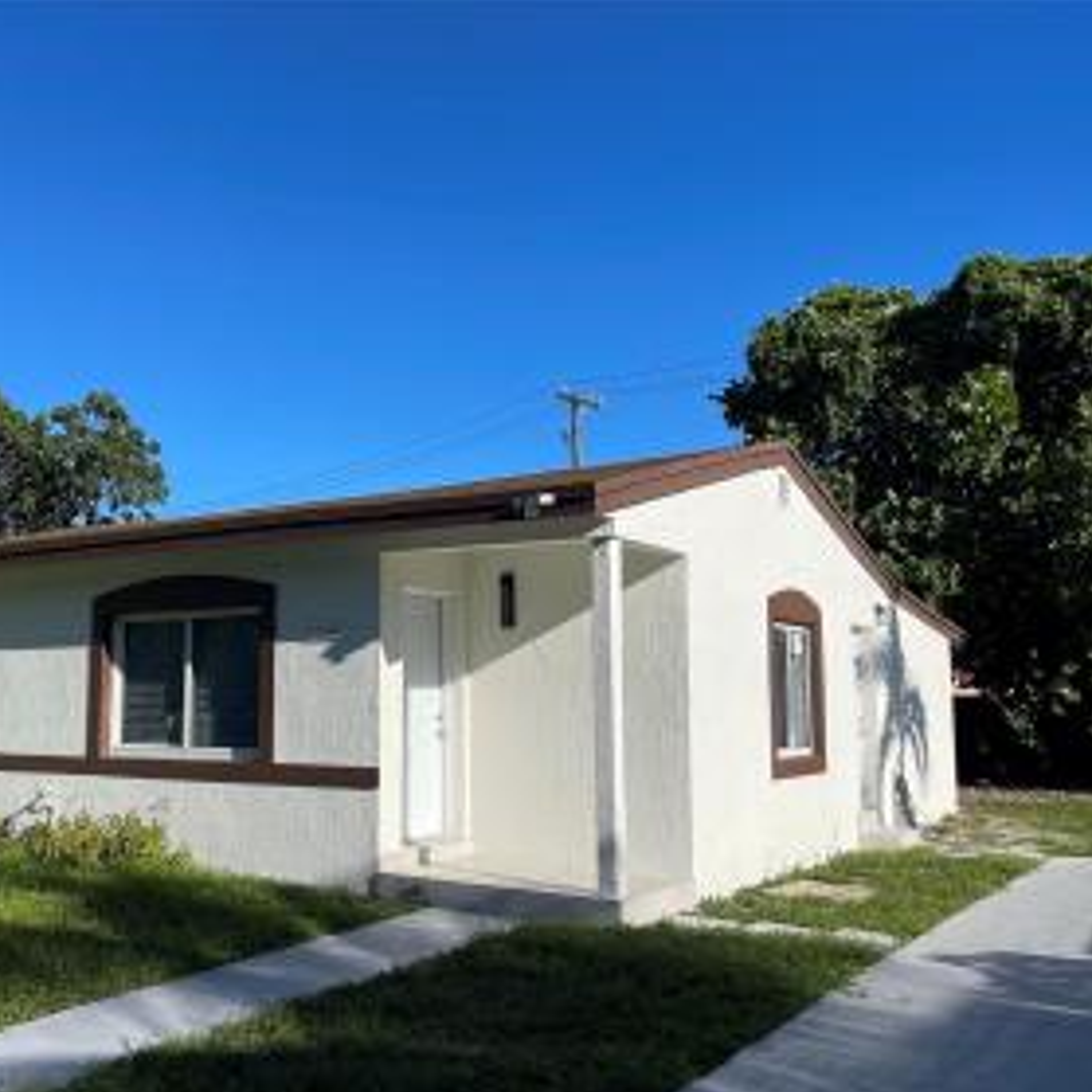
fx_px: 1178
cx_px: 380
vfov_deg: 49.7
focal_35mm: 33
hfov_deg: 49.0
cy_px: 583
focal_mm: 5.1
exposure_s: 1/7407
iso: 50
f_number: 1.6
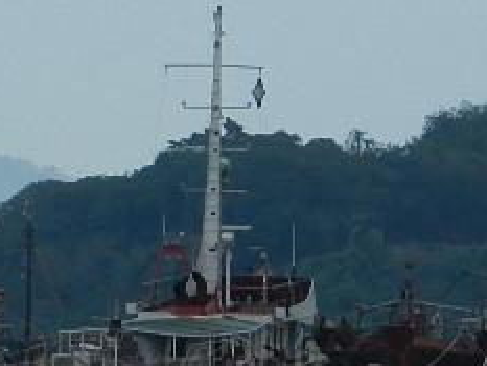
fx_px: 8896
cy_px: 199
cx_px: -280
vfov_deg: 2.4
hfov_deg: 3.1
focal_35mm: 632
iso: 160
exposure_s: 1/640
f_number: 5.2
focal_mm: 25.9
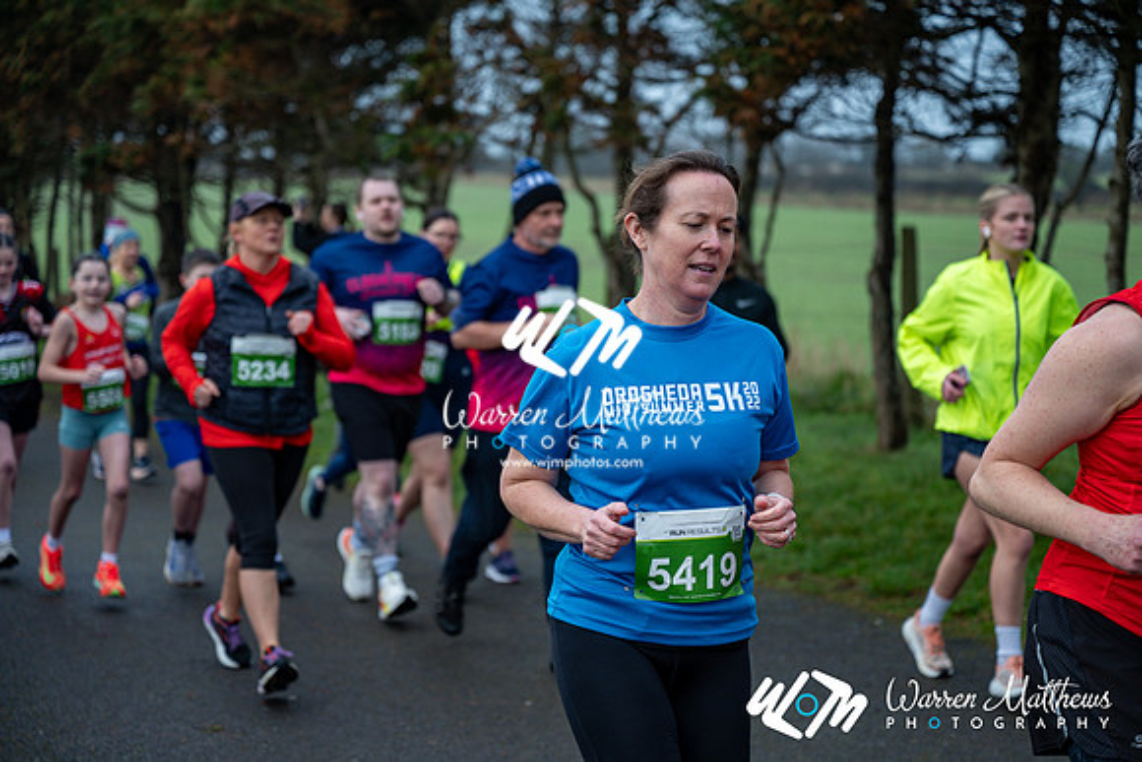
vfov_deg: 19.5
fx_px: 2221
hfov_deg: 28.8
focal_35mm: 70
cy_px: 381
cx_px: 571
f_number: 2.8
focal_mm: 70
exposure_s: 1/1250
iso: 400
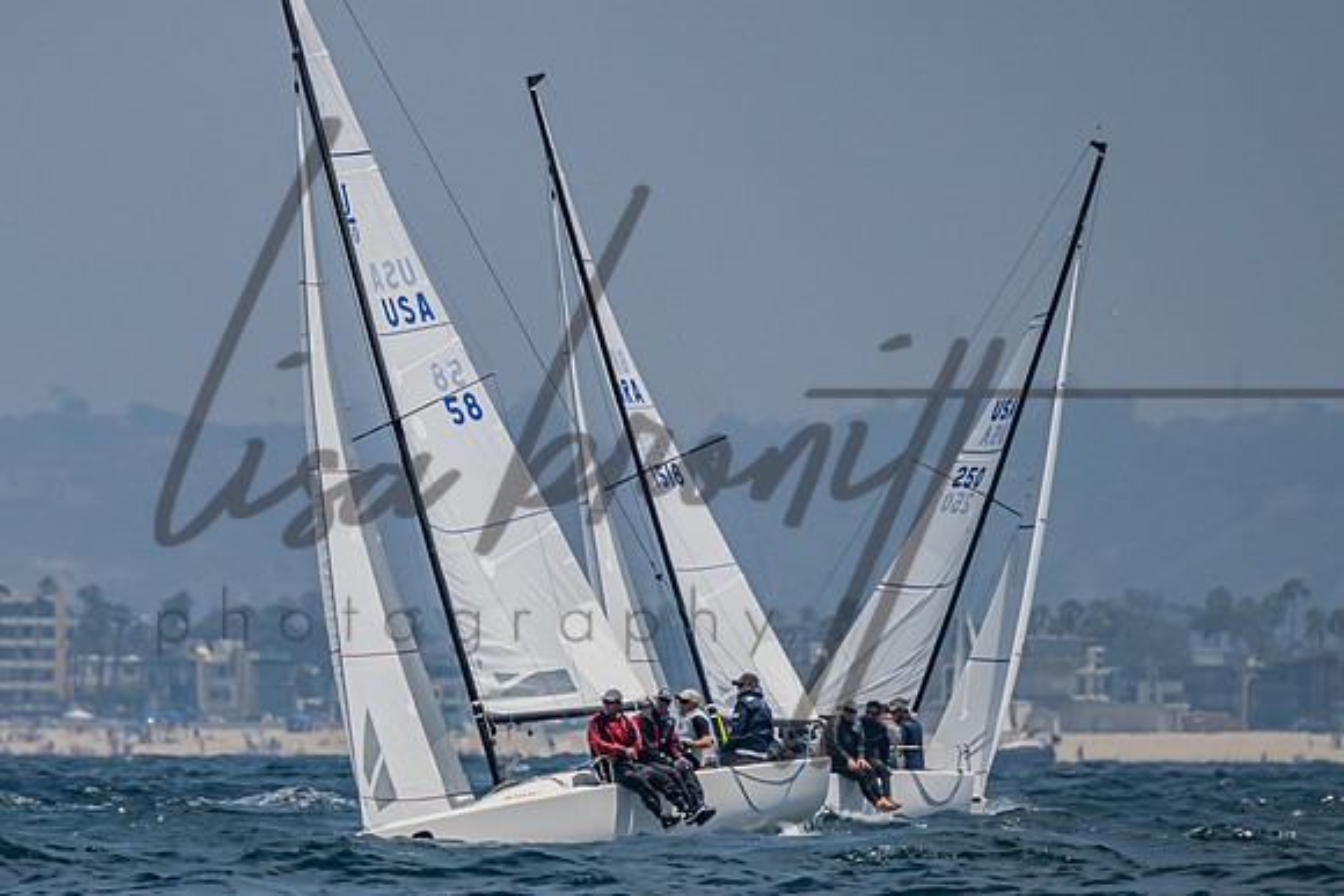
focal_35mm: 846
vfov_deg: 1.6
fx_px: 31577
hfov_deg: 2.4
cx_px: 320
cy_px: 486
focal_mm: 400
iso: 400
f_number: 6.3
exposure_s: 1/3200
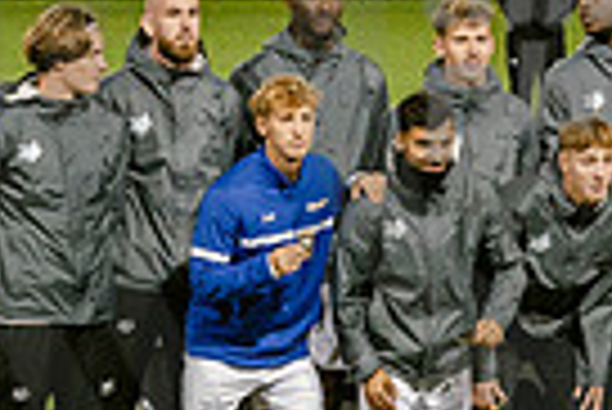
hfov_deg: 5.3
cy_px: 284
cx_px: 333
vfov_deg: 3.5
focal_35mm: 392
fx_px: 6671
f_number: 4.5
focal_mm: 70
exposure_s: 1/200
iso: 2000
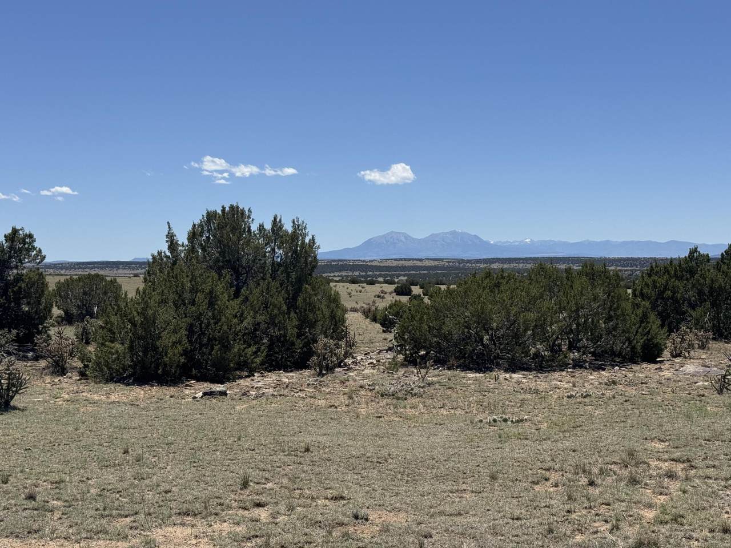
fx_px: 1014
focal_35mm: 48
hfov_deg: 39.7
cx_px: 366
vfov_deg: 30.3
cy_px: 274
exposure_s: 1/7937
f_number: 1.78
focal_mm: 6.76
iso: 80
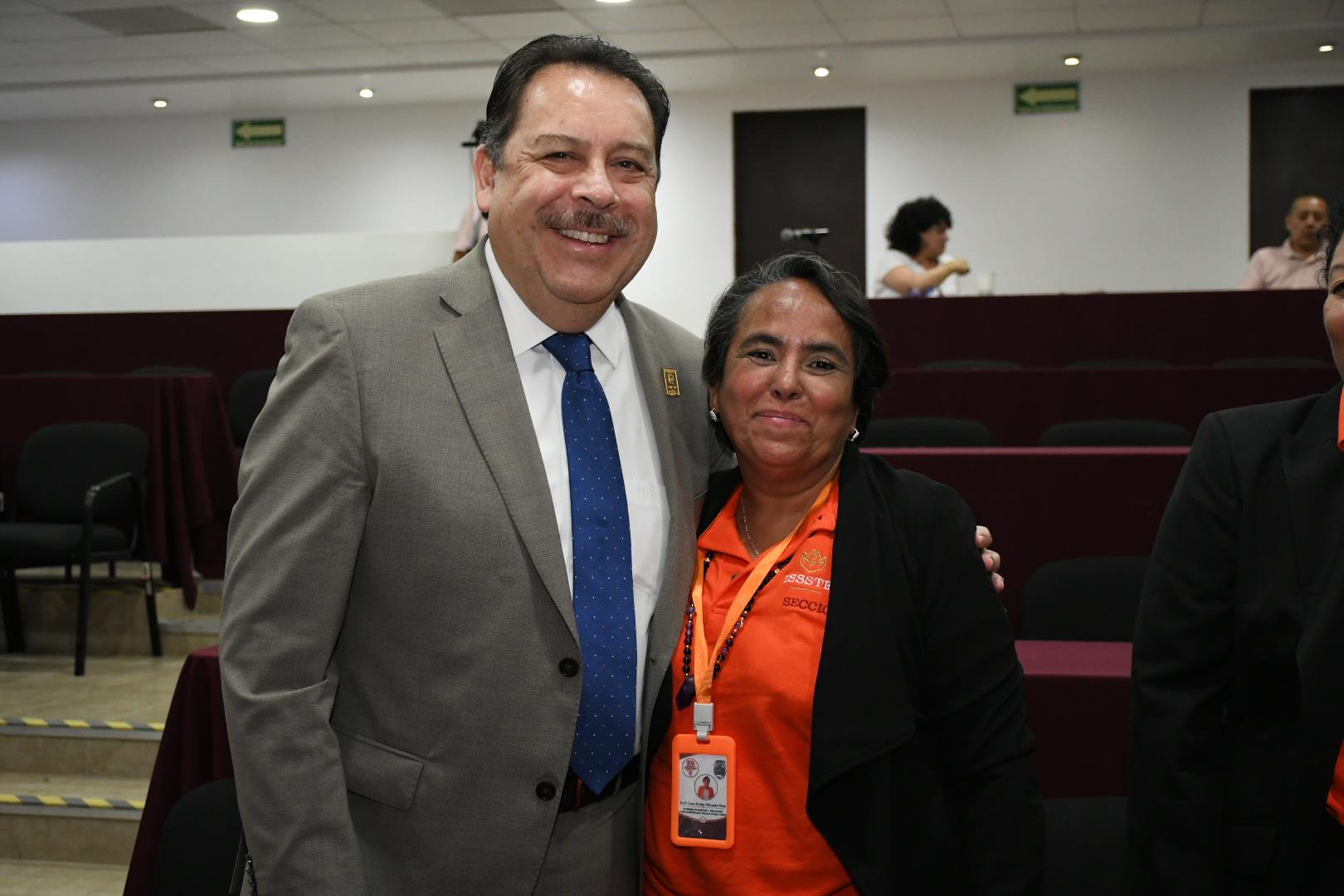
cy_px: 448
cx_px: 672
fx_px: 1904
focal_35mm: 51
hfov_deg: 38.9
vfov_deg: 26.5
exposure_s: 1/100
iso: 2000
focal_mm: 34
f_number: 4.2
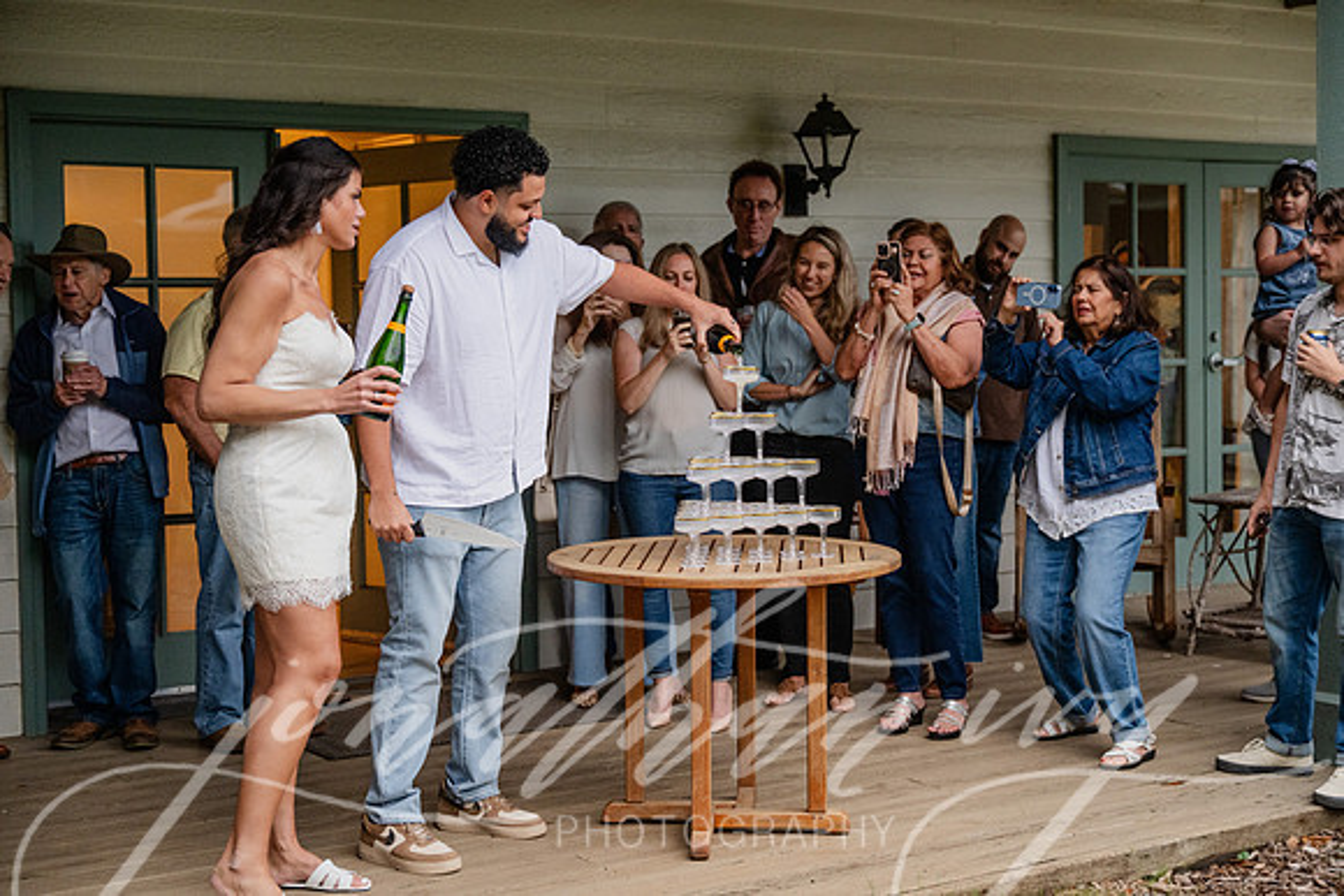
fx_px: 2016
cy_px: 448
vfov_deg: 25.1
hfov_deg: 36.9
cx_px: 672
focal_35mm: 54
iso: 1800
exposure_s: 1/250
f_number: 2.8
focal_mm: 54
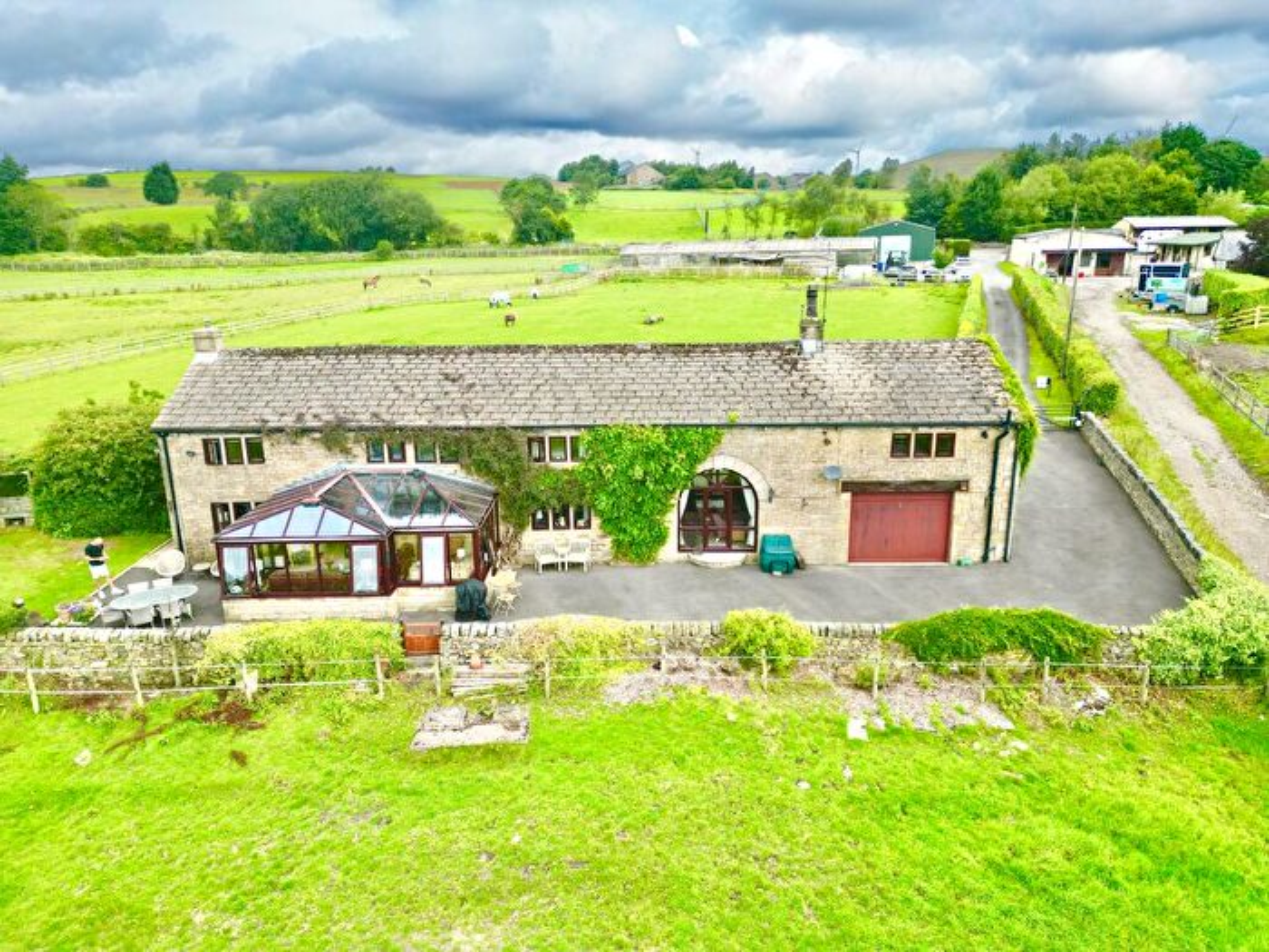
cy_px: 476
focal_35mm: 24
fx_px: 880
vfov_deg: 56.8
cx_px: 634
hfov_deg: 71.6
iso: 140
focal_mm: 6.72
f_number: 1.7
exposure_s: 1/2500
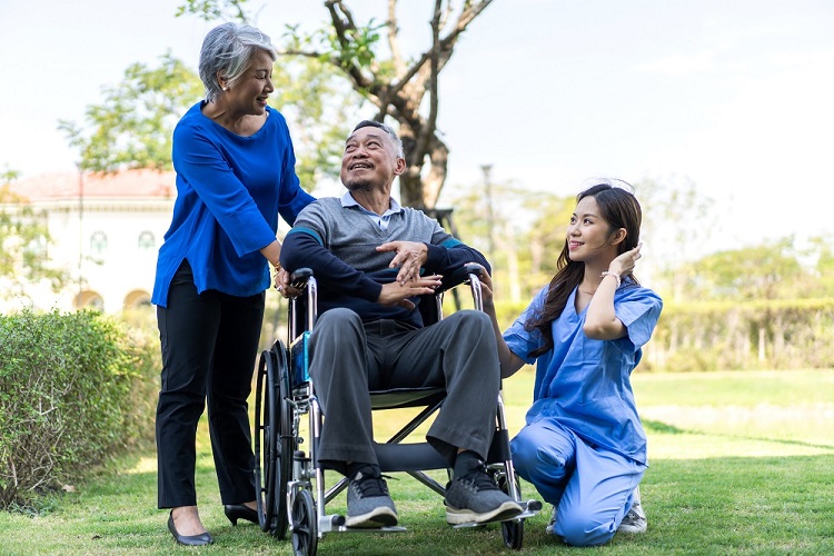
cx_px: 417
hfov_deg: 36.2
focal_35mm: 55
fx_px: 1274
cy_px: 278
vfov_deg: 24.6
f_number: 2
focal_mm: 55
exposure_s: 1/3200
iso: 200
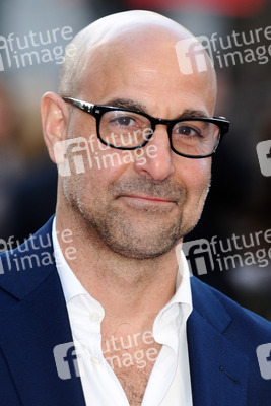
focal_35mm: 300
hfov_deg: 4.6
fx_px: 3384
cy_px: 203
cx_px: 136
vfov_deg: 6.9
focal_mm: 200
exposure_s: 1/200
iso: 320
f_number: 4.5
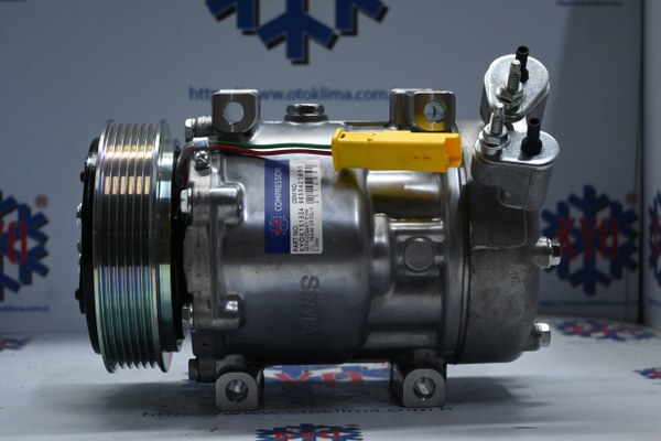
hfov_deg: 30.5
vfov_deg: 20.6
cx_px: 330
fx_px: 1212
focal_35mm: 66
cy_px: 220
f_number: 6
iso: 900
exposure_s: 1/80
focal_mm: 44
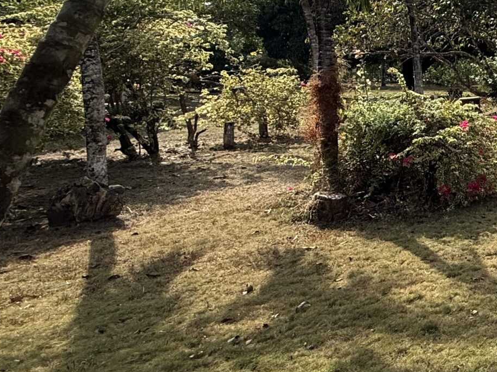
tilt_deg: -2.1
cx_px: 676
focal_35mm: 39
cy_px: 84
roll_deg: +1.5
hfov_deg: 32.6
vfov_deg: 35.8
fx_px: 560
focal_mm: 2.22
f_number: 2.2
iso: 64
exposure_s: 1/1464
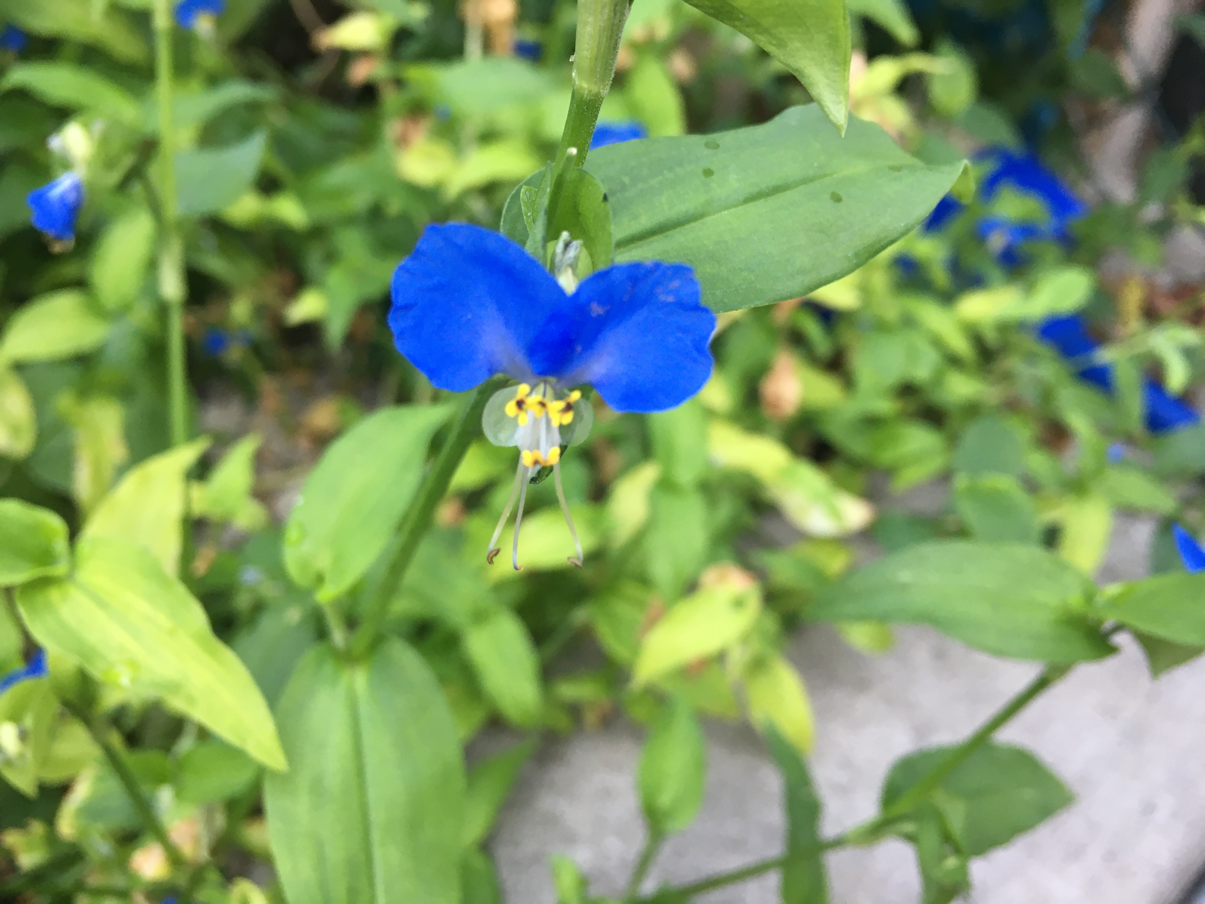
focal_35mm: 29
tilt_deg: -37.6
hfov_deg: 61.7
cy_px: 452
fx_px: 1010
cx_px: 602
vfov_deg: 48.2
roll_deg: -3.0
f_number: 2.2
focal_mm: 4.15
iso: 50
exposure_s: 1/30
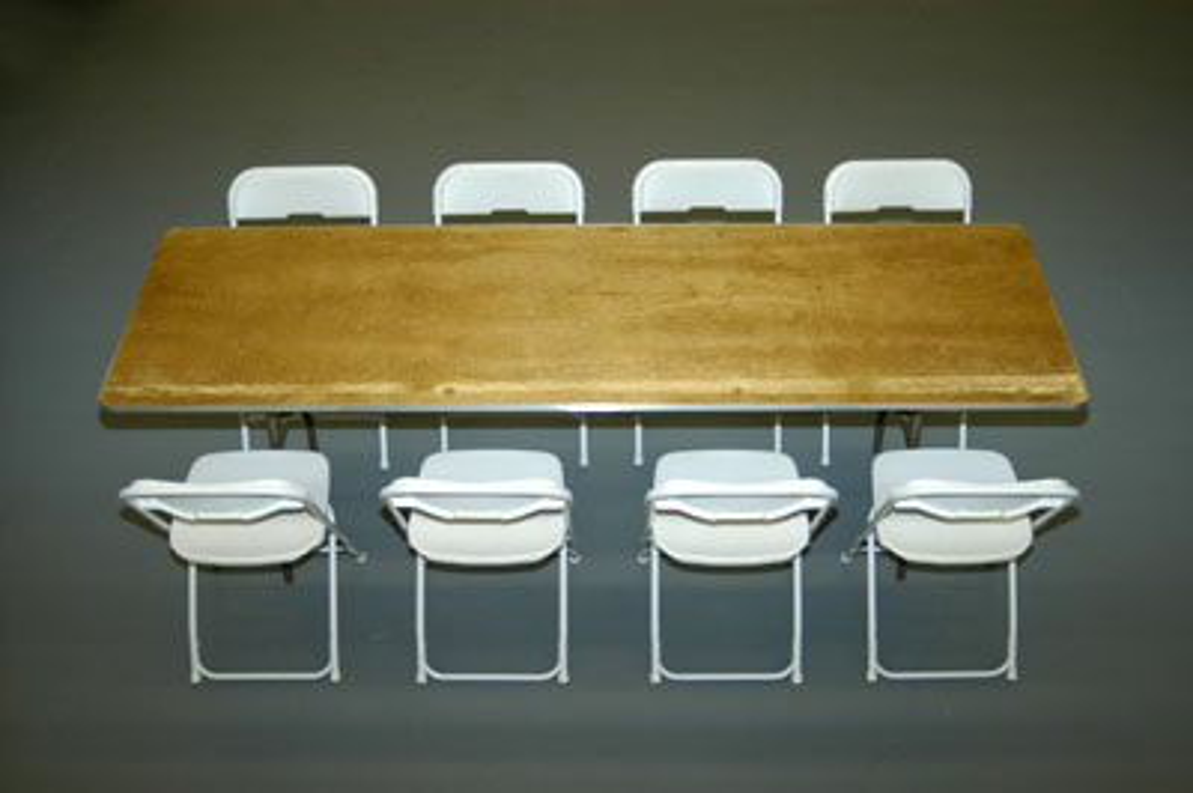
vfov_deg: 31.8
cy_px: 396
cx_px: 596
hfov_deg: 46.4
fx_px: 1391
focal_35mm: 42
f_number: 3.3
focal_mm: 28
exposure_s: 1/60
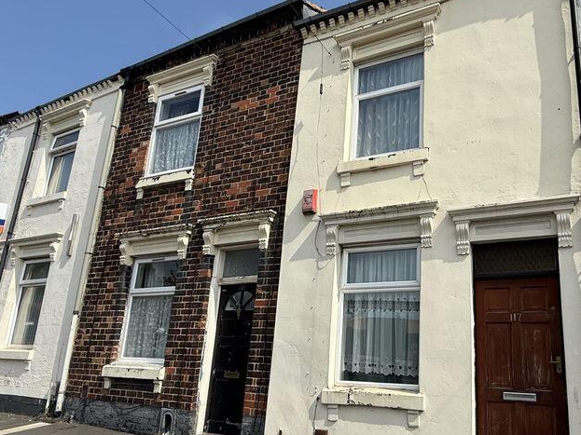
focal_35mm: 23
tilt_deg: +13.9
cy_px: 260
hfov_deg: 70.3
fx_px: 386
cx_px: 416
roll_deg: -1.2
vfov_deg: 58.4
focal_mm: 2.22
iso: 50
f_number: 2.2
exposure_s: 1/2717
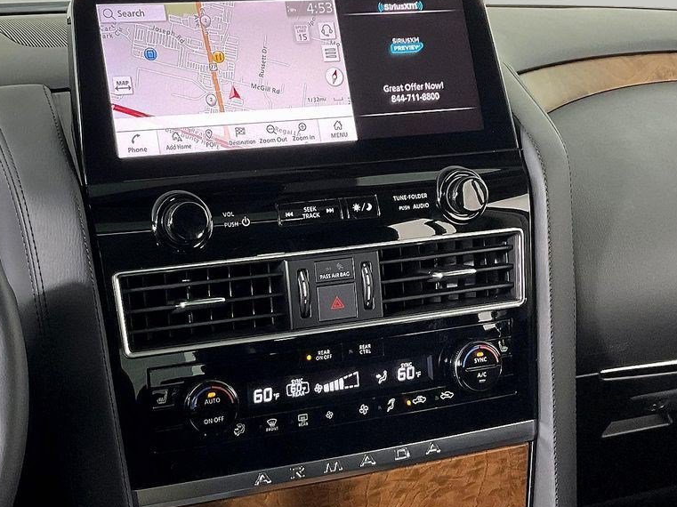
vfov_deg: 24.0
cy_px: 283
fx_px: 1192
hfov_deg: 31.6
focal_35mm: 61
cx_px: 278
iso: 80
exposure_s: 1/60
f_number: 1.8
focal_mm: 3
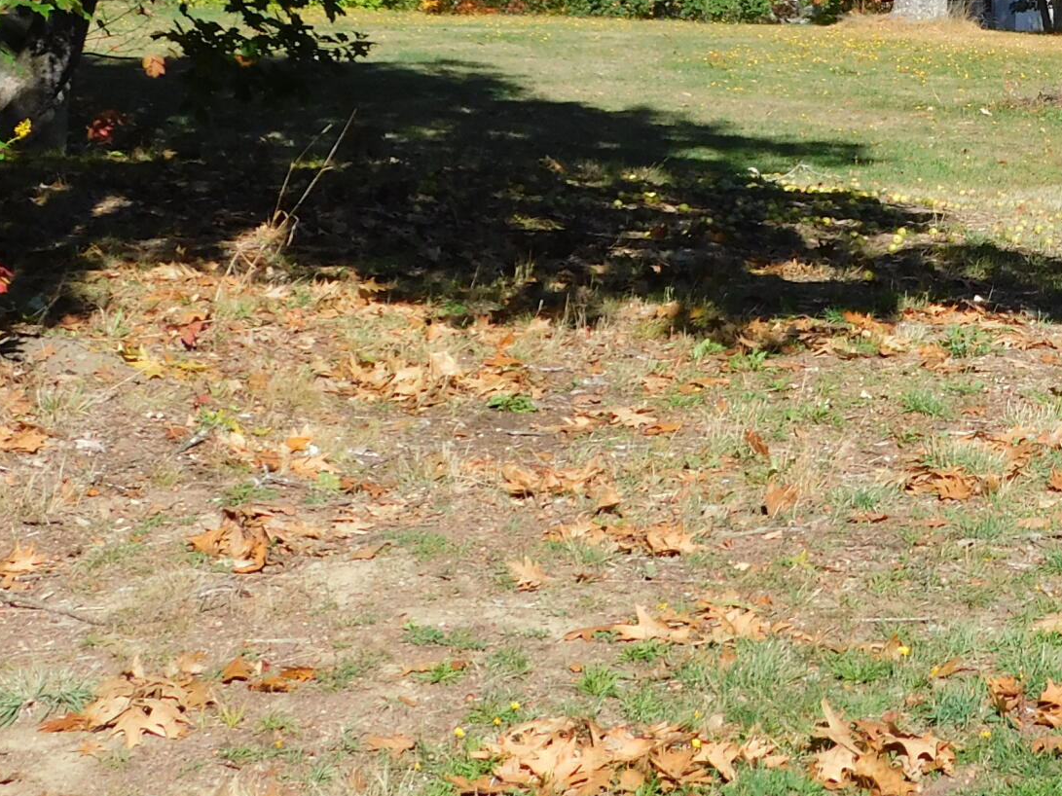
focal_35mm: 99
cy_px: -72
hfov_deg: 19.3
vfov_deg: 14.6
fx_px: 3037
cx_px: 1034
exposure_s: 1/800
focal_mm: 6.3
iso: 125
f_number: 3.5
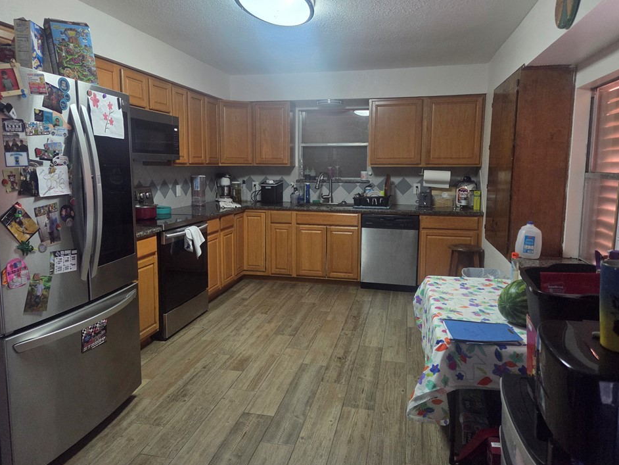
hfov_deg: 69.4
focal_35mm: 25
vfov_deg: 54.9
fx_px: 447
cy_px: 221
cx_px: 306
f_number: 1.8
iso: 1250
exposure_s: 1/120
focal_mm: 5.4
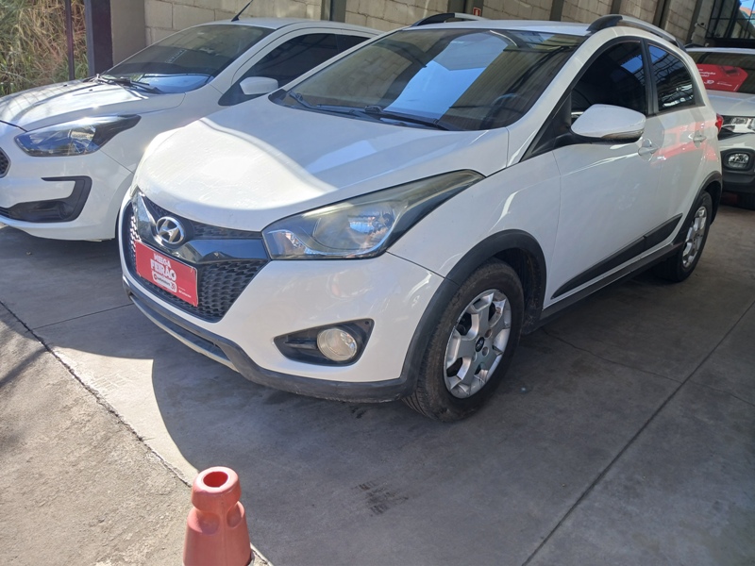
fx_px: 567
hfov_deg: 67.3
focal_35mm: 26
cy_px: 283
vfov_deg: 53.1
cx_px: 378
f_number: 1.8
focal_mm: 3.98
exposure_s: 1/120
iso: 25
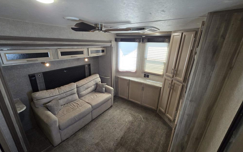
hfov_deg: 105.3
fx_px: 93
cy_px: 80
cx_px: 121
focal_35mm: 14
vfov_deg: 78.6
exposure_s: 1/60
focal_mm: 2.2
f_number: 2.2
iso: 320
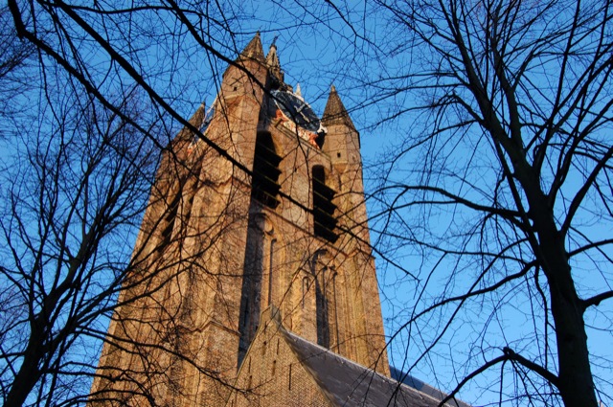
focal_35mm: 34
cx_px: 306
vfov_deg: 38.3
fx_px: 587
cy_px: 204
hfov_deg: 55.2
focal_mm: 23
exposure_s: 1/160
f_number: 6.3
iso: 400
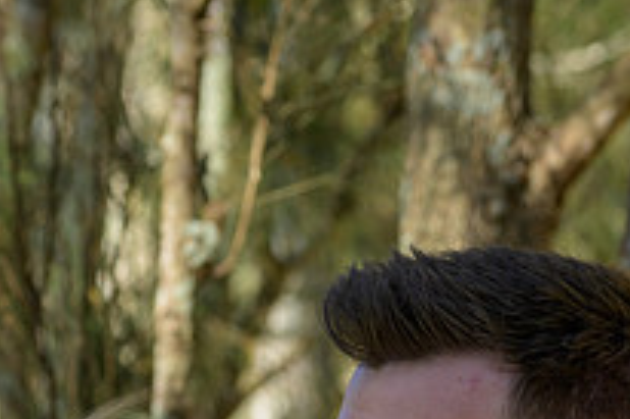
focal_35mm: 295
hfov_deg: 7.0
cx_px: 443
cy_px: 554
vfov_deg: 4.6
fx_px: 5158
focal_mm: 70
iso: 72
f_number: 4
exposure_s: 1/125
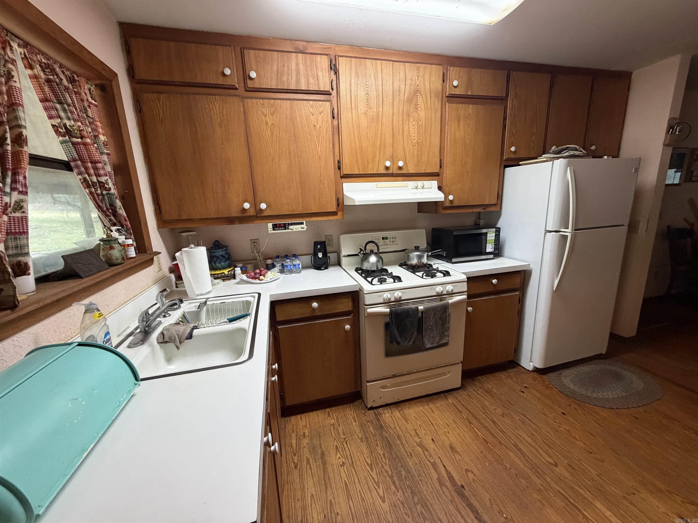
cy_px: 262
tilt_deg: -13.1
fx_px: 282
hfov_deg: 102.1
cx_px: 349
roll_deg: +3.0
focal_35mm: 14
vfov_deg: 85.7
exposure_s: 1/60
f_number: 2.2
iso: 320
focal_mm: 2.22
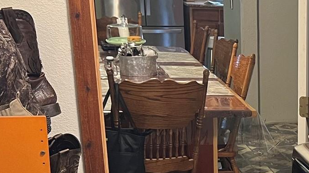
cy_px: 202
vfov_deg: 13.7
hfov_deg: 22.1
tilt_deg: -20.9
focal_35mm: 86
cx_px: 406
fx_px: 704
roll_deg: -4.2
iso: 250
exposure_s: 1/60
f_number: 1.5
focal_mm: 5.7
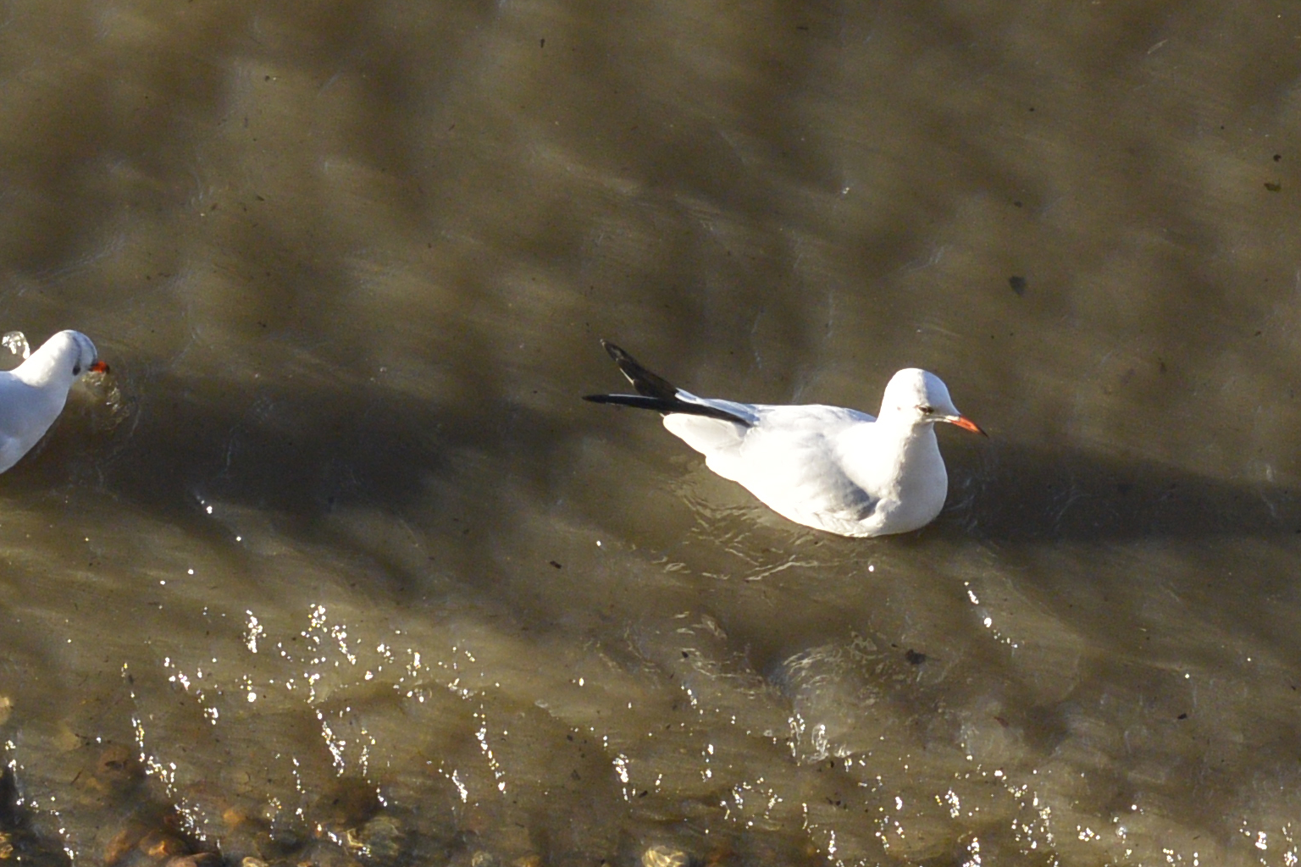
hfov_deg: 6.0
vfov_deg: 4.0
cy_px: 439
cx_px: 401
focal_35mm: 345
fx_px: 12467
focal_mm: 42.7
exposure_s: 1/320
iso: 160
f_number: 5.6
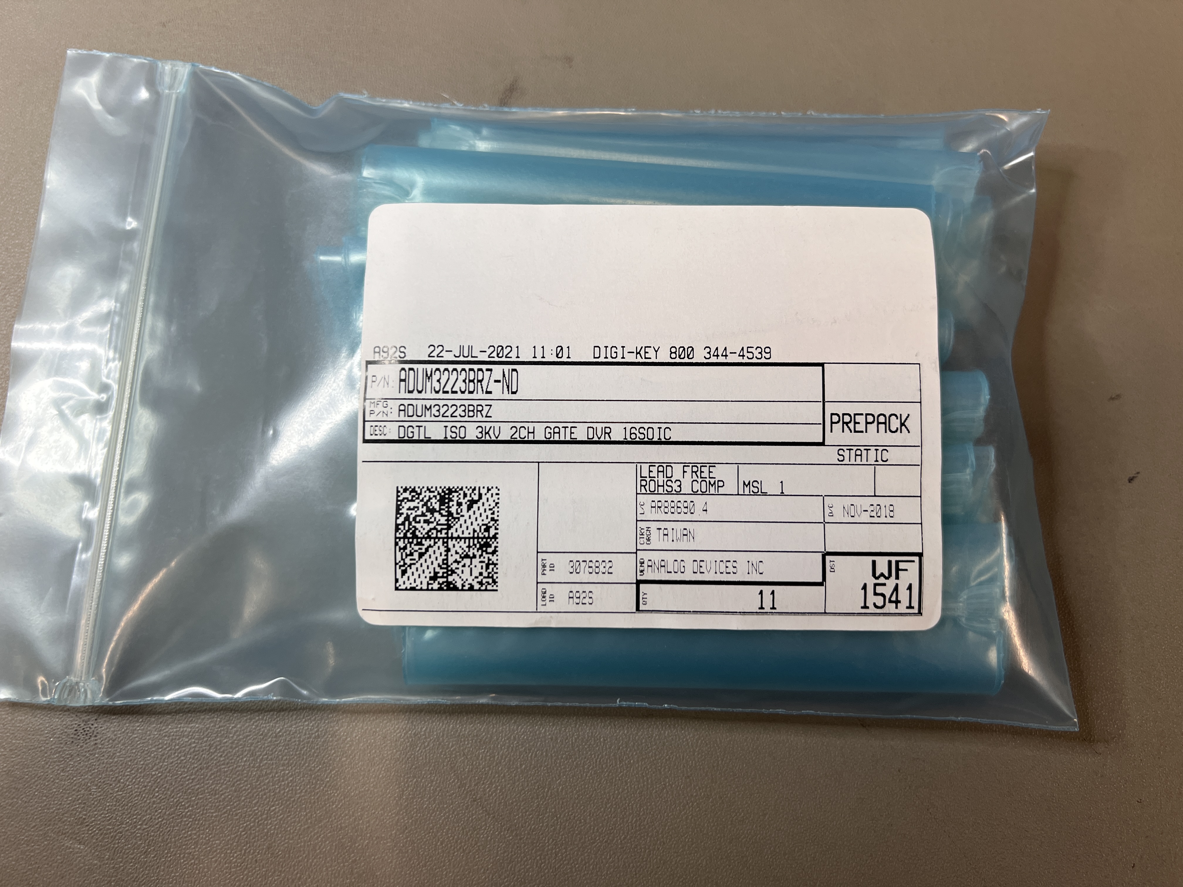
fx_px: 889
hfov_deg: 67.3
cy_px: 444
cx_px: 592
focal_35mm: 26
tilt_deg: -77.2
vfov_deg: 53.1
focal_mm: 5.7
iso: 64
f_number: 1.5
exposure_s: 1/100
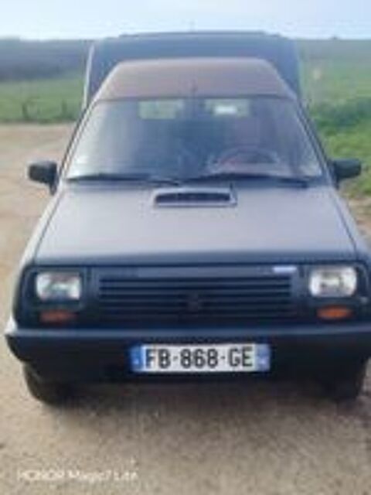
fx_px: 686
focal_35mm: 48
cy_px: 248
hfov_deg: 30.3
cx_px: 186
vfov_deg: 39.7
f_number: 4
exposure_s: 1/465
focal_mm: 5.25
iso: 100
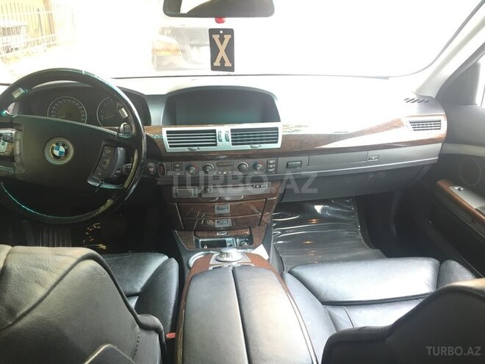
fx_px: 406
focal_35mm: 29
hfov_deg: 61.7
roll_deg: +1.1
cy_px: 182
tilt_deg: -22.4
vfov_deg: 48.2
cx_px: 242
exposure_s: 1/33
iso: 80
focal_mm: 4.15
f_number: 2.2
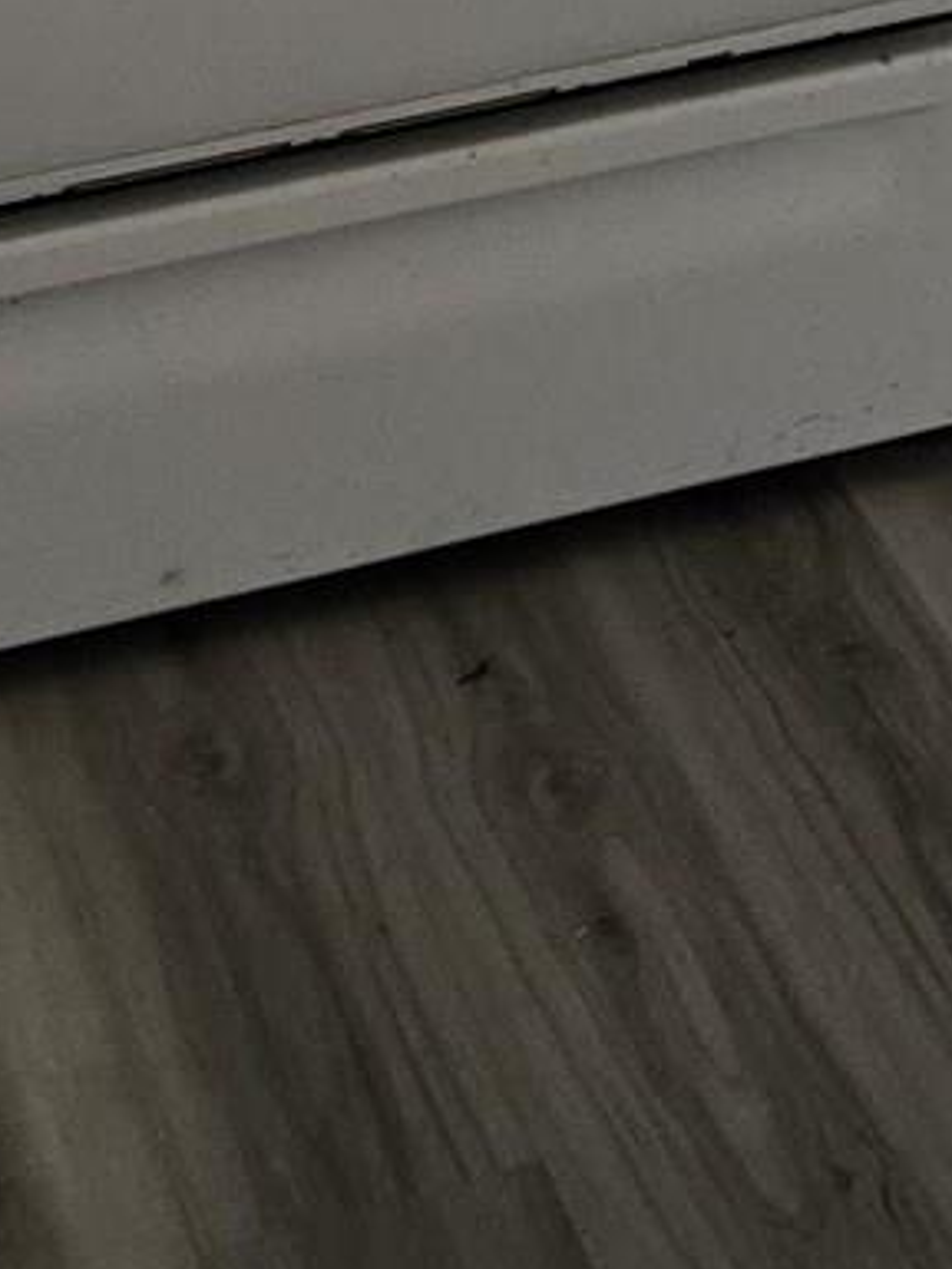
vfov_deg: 12.3
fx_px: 5060
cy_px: -1441
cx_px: 1375
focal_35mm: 138
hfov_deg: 10.4
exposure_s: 1/180
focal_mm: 6.3
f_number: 1.7
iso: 160
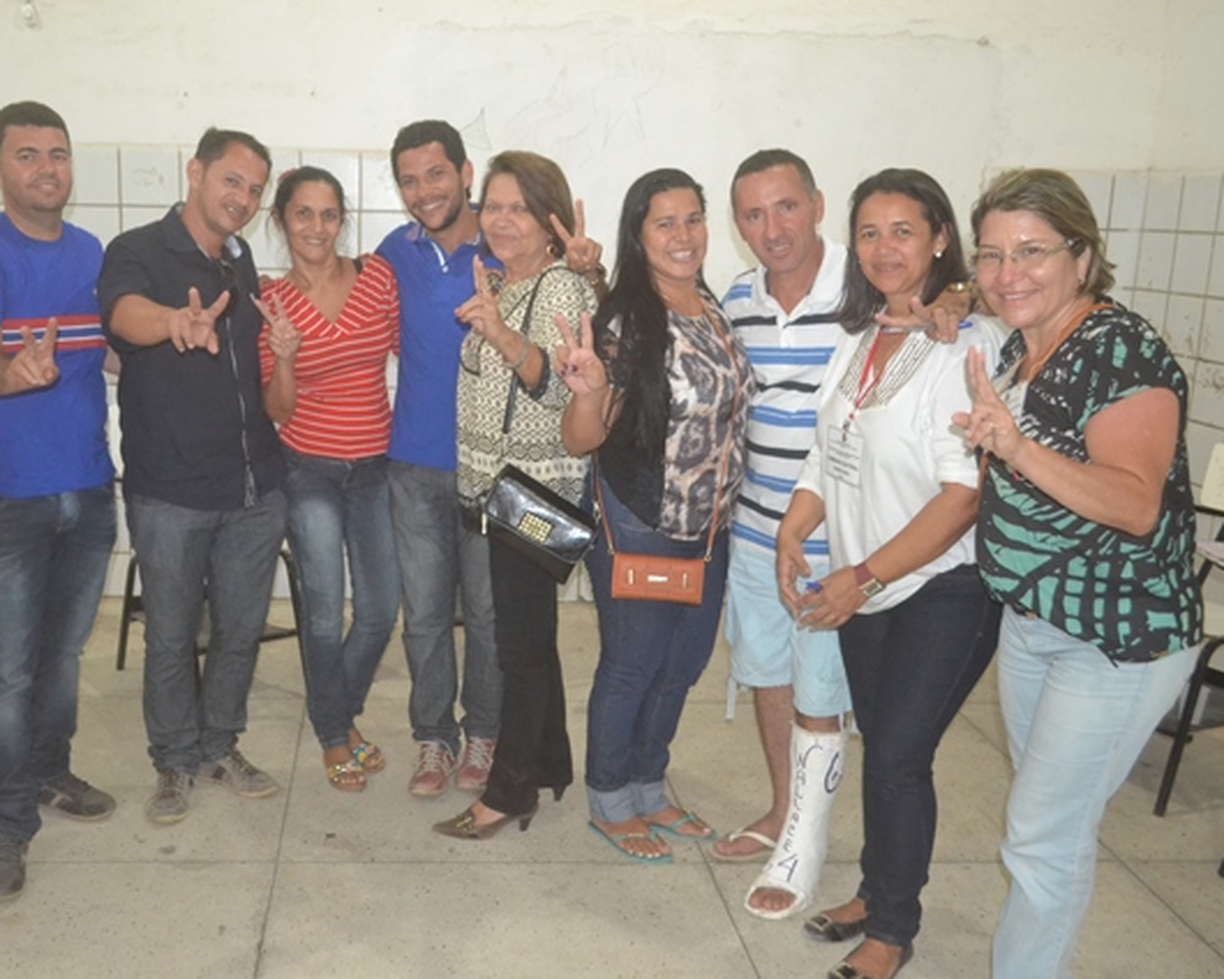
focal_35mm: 34
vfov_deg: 43.4
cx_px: 487
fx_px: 1232
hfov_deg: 52.5
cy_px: 488
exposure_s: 1/60
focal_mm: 20
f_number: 3.8
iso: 3200
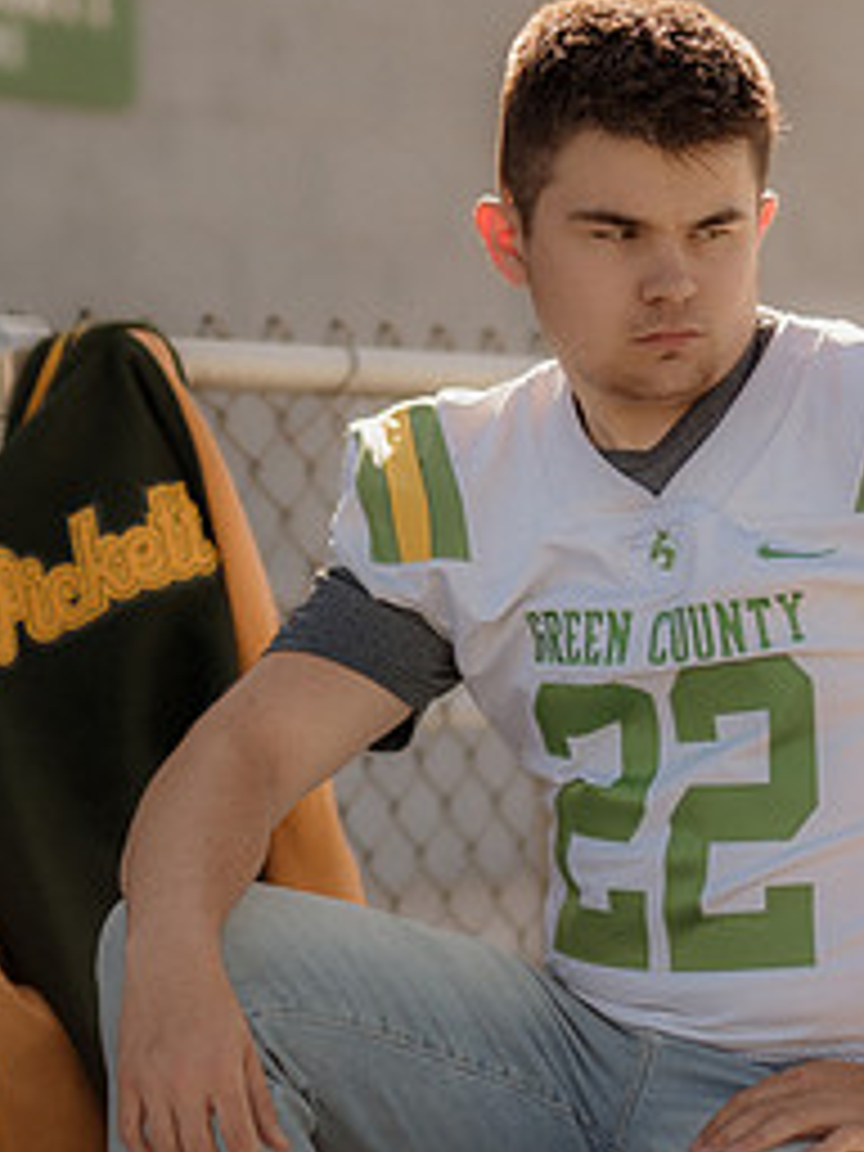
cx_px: 436
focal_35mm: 127
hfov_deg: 11.7
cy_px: 770
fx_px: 4226
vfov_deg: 15.5
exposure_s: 1/5000
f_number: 1.4
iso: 400
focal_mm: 50
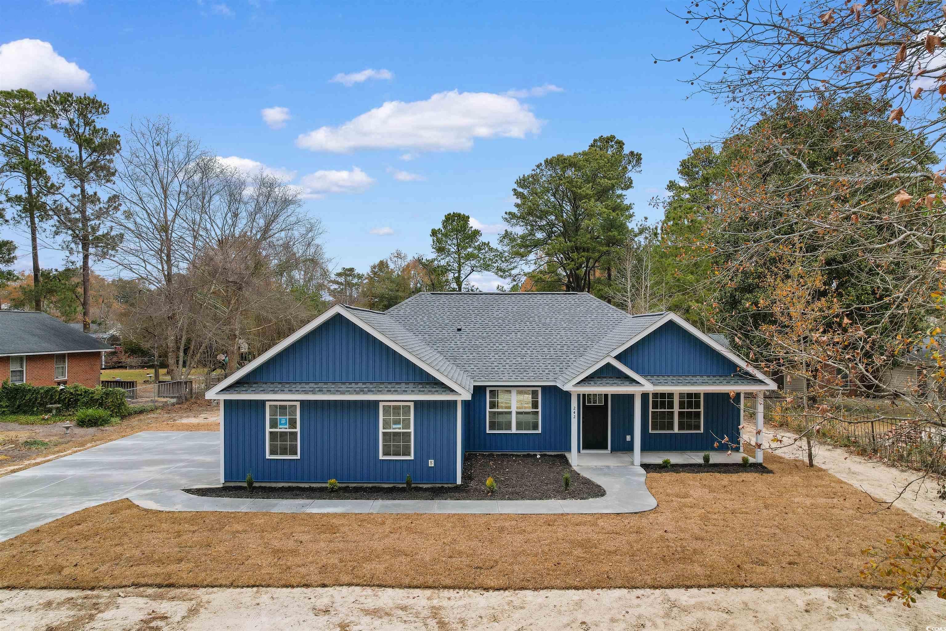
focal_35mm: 22
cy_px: 316
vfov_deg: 57.2
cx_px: 473
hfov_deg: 78.6
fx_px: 578
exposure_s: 1/80
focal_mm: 8.38
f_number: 2.8
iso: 100
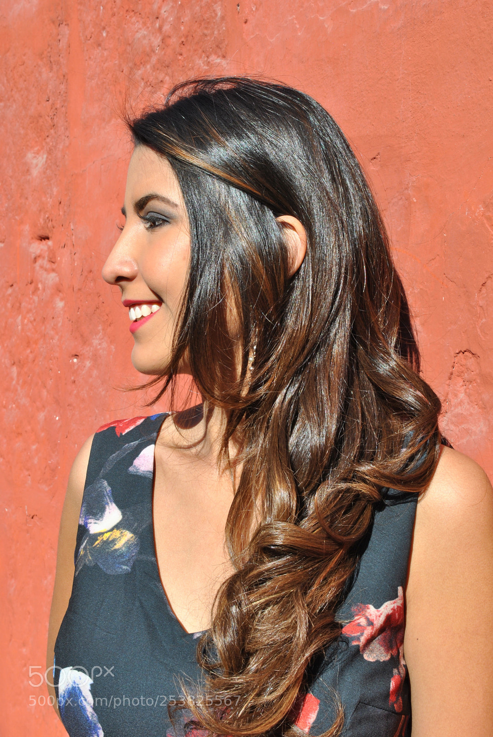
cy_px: 368
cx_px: 246
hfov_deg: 23.8
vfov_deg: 35.0
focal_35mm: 57
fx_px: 1168
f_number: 14
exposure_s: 1/125
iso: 200
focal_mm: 38
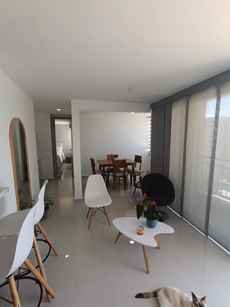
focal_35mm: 16
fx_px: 142
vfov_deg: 94.5
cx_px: 115
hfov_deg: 78.1
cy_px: 154
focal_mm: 1.66
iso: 91
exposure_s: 1/100
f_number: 2.2
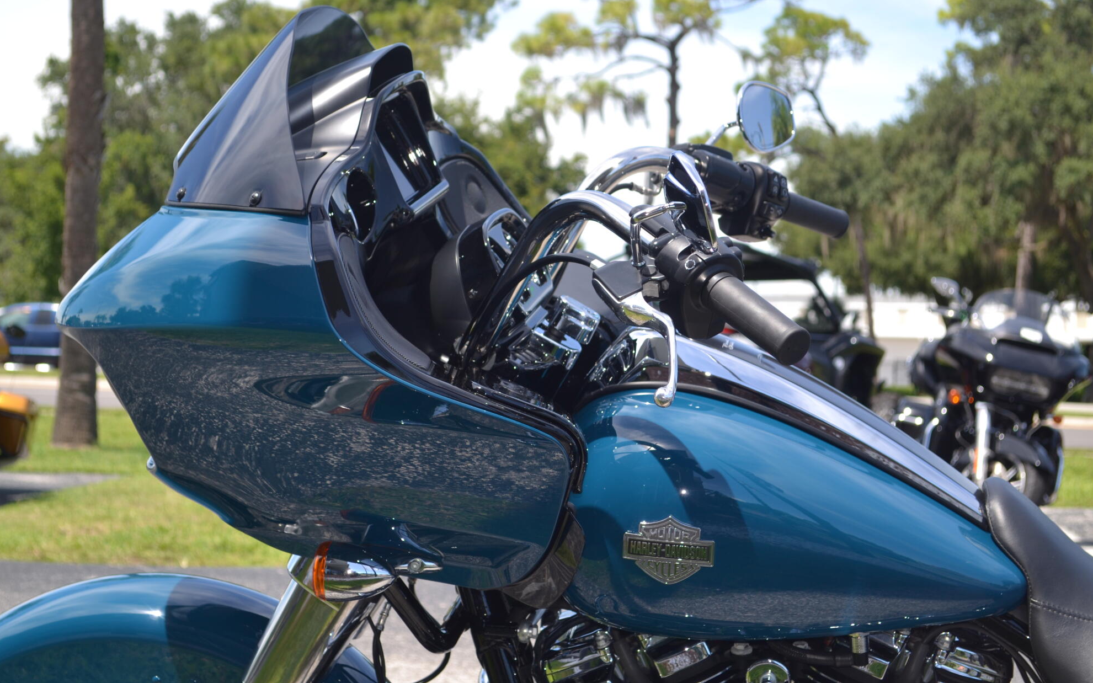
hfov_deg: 29.0
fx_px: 2115
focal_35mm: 71
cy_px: 327
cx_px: 548
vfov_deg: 18.3
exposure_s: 1/200
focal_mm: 46
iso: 100
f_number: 6.3
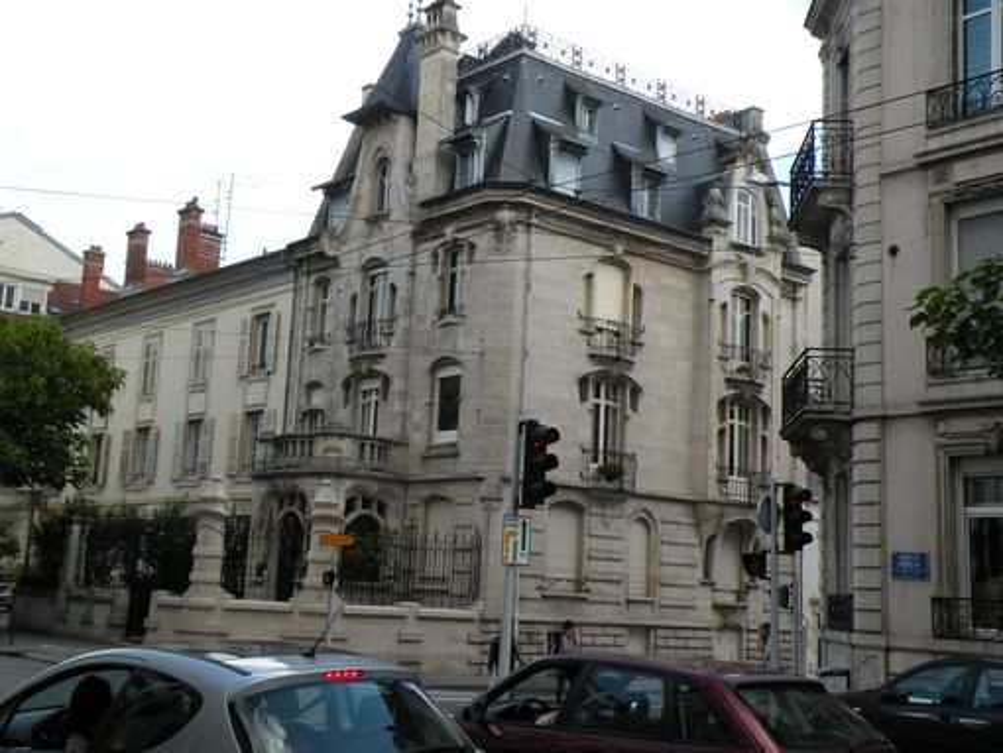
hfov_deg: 44.8
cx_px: 502
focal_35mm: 42
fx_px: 1218
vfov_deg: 34.4
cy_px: 376
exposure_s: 1/156
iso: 64
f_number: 4.5
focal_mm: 7.4
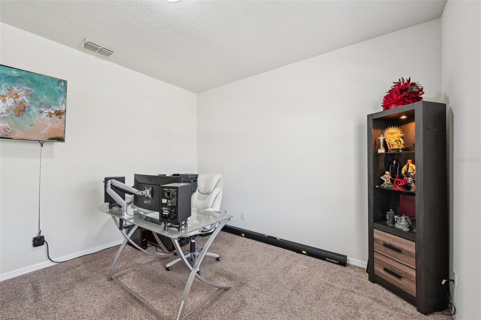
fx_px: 187
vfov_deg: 81.1
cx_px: 240
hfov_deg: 104.3
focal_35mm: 14
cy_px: 160
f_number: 8
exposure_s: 1/20
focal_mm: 14
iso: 400
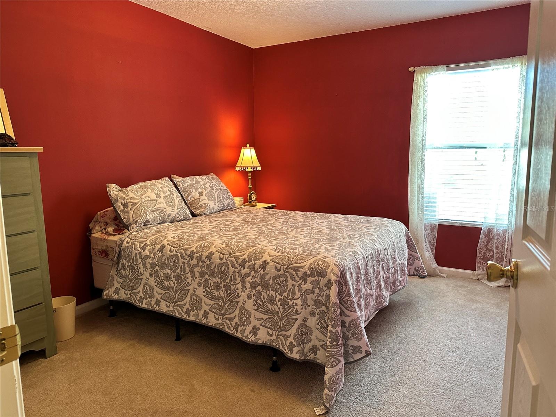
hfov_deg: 71.6
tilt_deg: -7.2
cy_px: 208
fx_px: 385
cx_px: 278
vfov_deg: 56.8
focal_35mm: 24
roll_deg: +0.4
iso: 250
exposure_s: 1/60
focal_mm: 6.86
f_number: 1.78
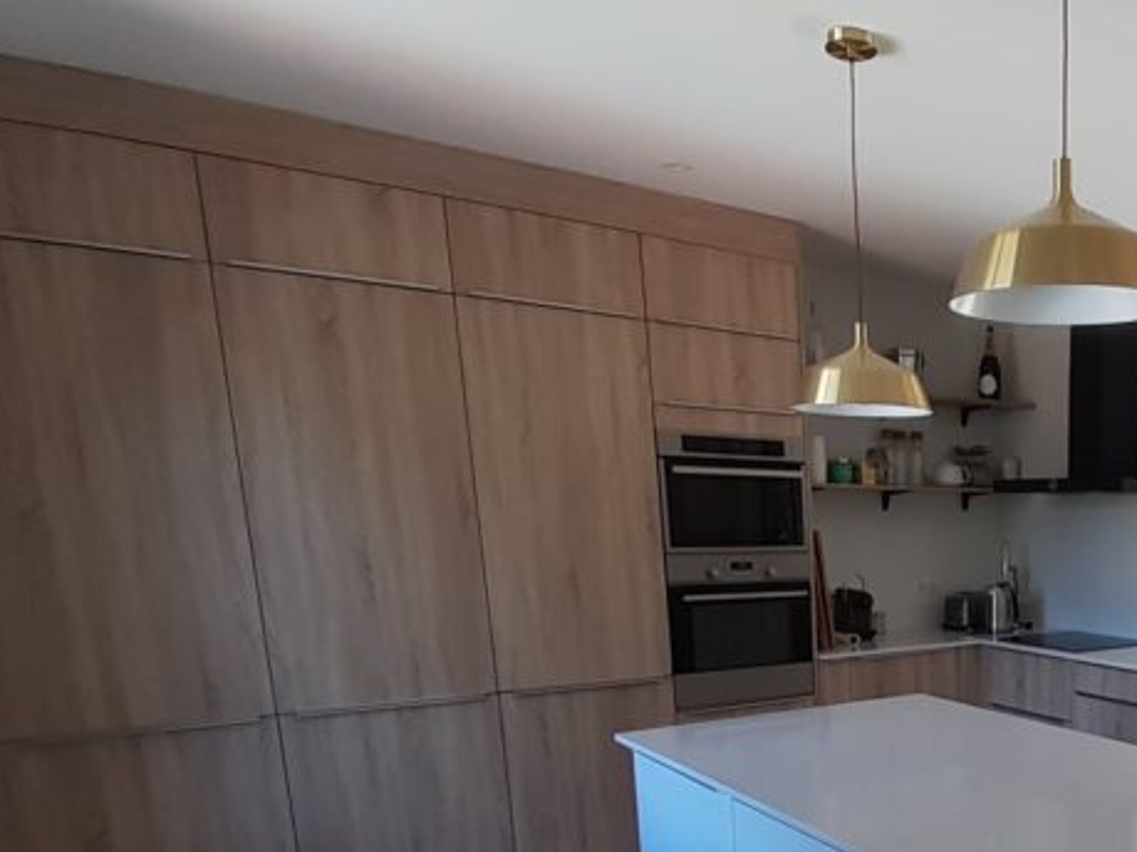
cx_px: 1073
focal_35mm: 29
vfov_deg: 45.1
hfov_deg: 52.3
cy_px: 713
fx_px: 952
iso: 40
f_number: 2.2
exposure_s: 1/50
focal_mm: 1.13
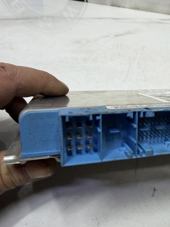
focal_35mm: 33
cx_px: 154
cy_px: 111
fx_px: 216
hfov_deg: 39.7
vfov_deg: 55.3
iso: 160
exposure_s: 1/121
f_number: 2.2
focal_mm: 2.22
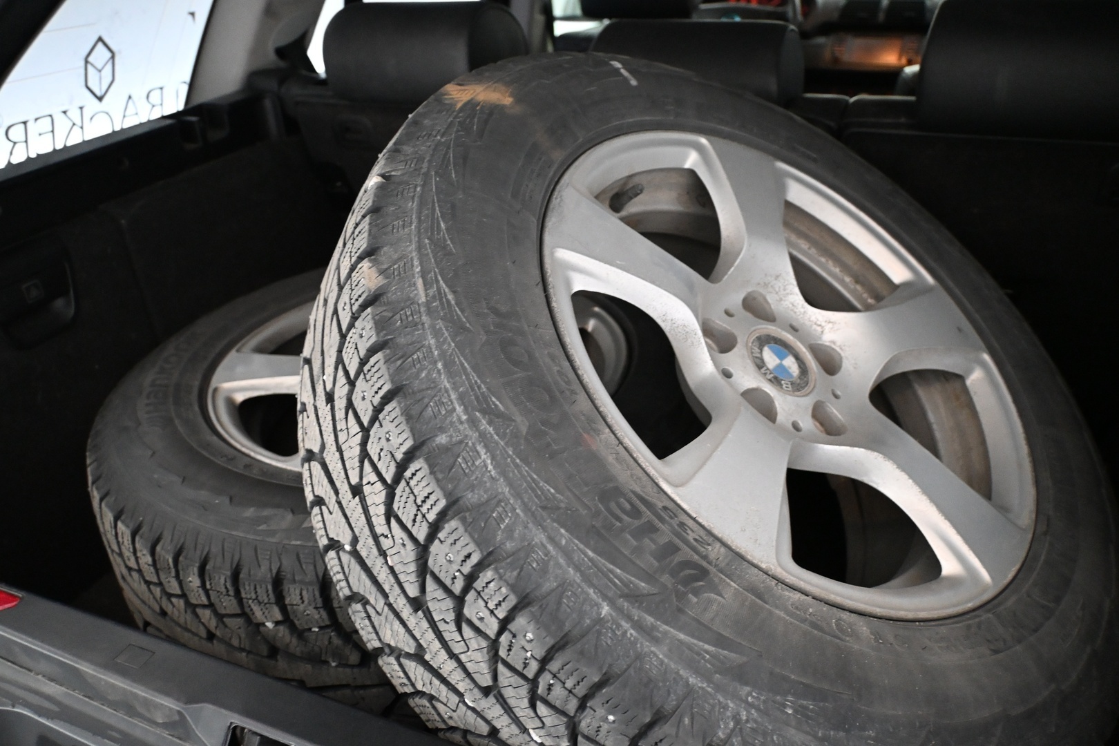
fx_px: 932
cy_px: 373
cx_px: 560
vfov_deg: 43.6
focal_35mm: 30
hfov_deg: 61.9
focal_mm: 20
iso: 4000
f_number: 3.8
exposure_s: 1/60
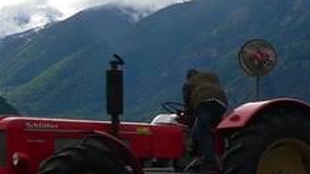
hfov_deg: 14.8
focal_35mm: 141
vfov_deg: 8.6
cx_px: 348
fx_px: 1159
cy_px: 133
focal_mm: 6.3
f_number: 4.6
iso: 80
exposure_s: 1/500
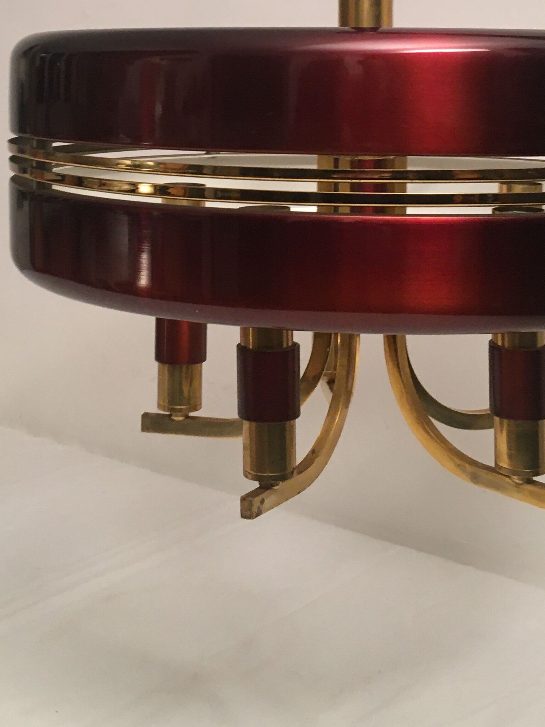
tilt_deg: -1.2
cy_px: 95
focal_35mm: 57
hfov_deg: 25.7
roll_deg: -1.2
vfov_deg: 32.4
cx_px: 255
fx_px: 1196
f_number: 2.2
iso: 125
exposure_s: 1/33
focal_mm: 4.15
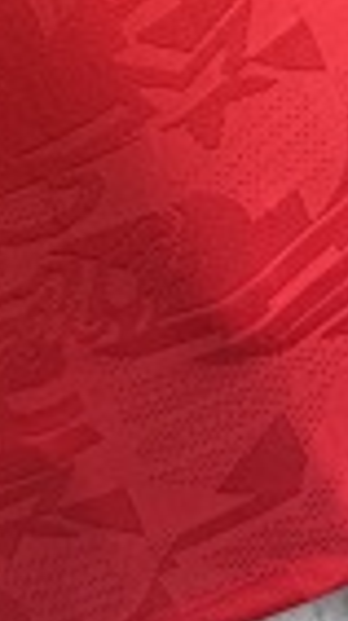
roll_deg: +25.2
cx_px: -156
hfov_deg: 12.4
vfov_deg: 19.8
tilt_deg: -16.3
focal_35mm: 93
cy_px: -313
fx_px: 1530
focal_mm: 6.76
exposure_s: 1/67
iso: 200
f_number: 1.78
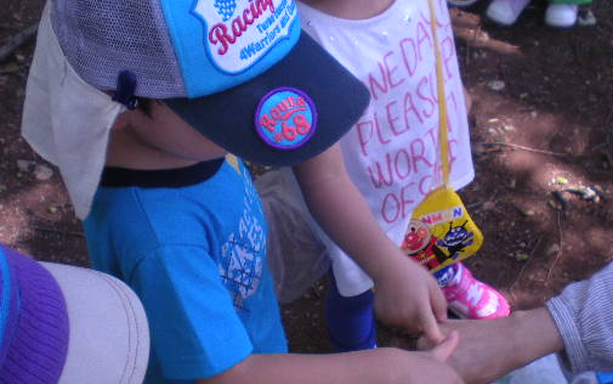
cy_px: 231
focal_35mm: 51
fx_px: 852
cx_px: 359
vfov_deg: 25.3
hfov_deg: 39.4
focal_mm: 6.3
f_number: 3.1
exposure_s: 1/59.6
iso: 90
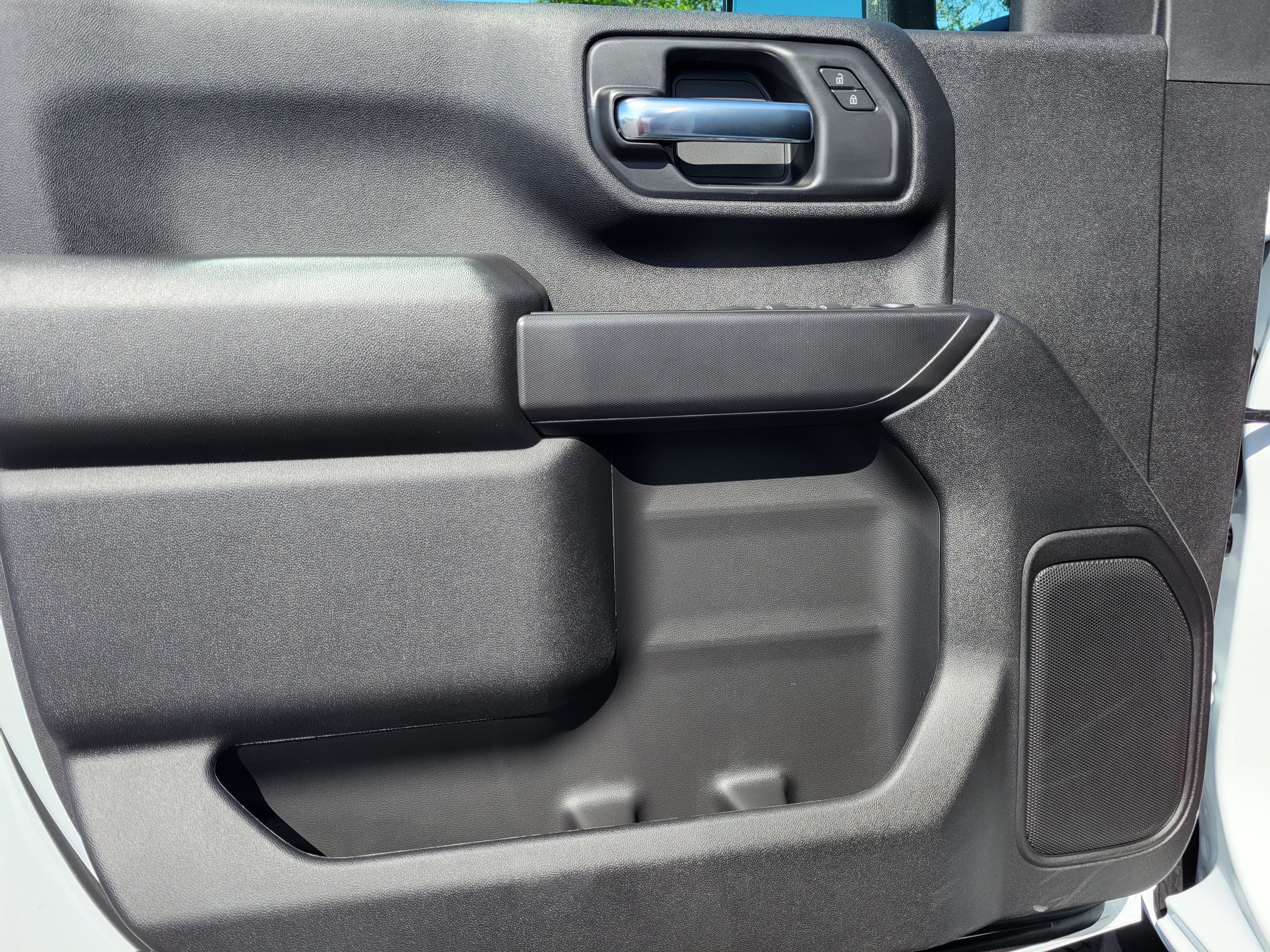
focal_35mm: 26
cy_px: 476
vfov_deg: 53.1
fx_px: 954
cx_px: 635
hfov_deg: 67.3
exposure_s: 1/892
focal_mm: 5.4
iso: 40
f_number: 1.8
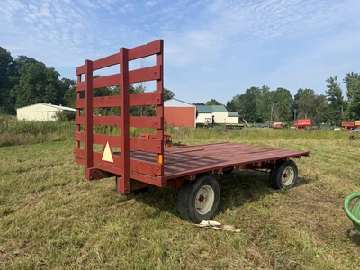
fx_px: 250
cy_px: 135
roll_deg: -1.5
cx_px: 180
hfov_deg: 71.6
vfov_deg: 56.8
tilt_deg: -2.7
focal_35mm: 24
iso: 80
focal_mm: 6.76
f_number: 1.78
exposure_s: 1/4167
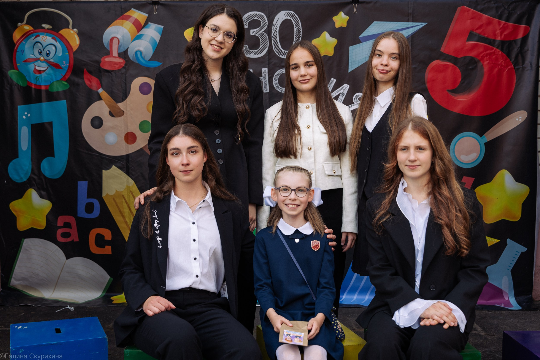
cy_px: 186
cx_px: 261
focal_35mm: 41
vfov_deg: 32.6
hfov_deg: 47.3
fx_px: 617
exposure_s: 1/160
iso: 100
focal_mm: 36
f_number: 3.5
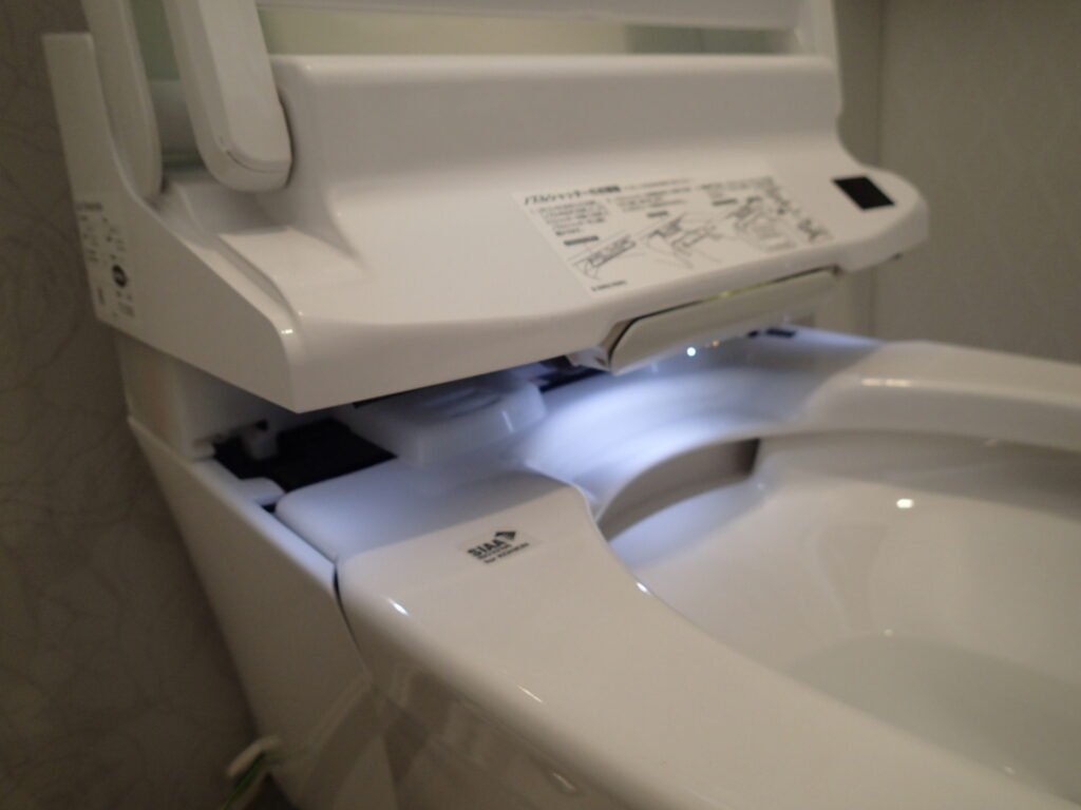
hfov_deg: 69.4
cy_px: 405
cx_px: 540
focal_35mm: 25
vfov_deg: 54.9
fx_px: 781
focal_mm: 4.5
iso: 200
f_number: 2
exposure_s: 1/40
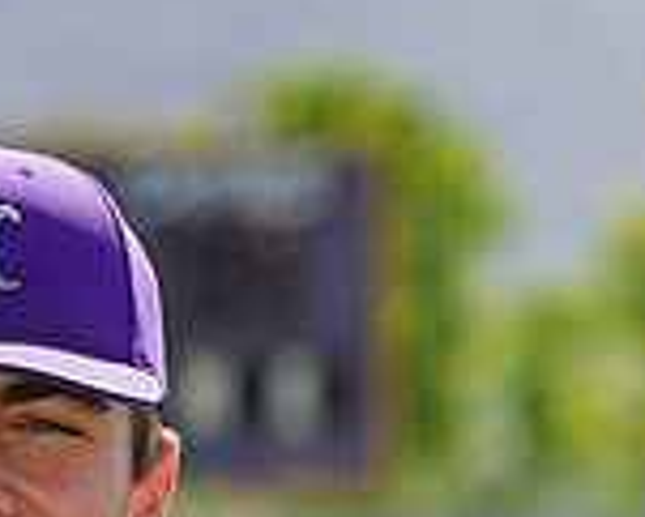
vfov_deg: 1.9
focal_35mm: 796
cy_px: 978
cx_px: 98
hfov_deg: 2.4
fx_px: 15205
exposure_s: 1/250
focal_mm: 221
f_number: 8
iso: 100
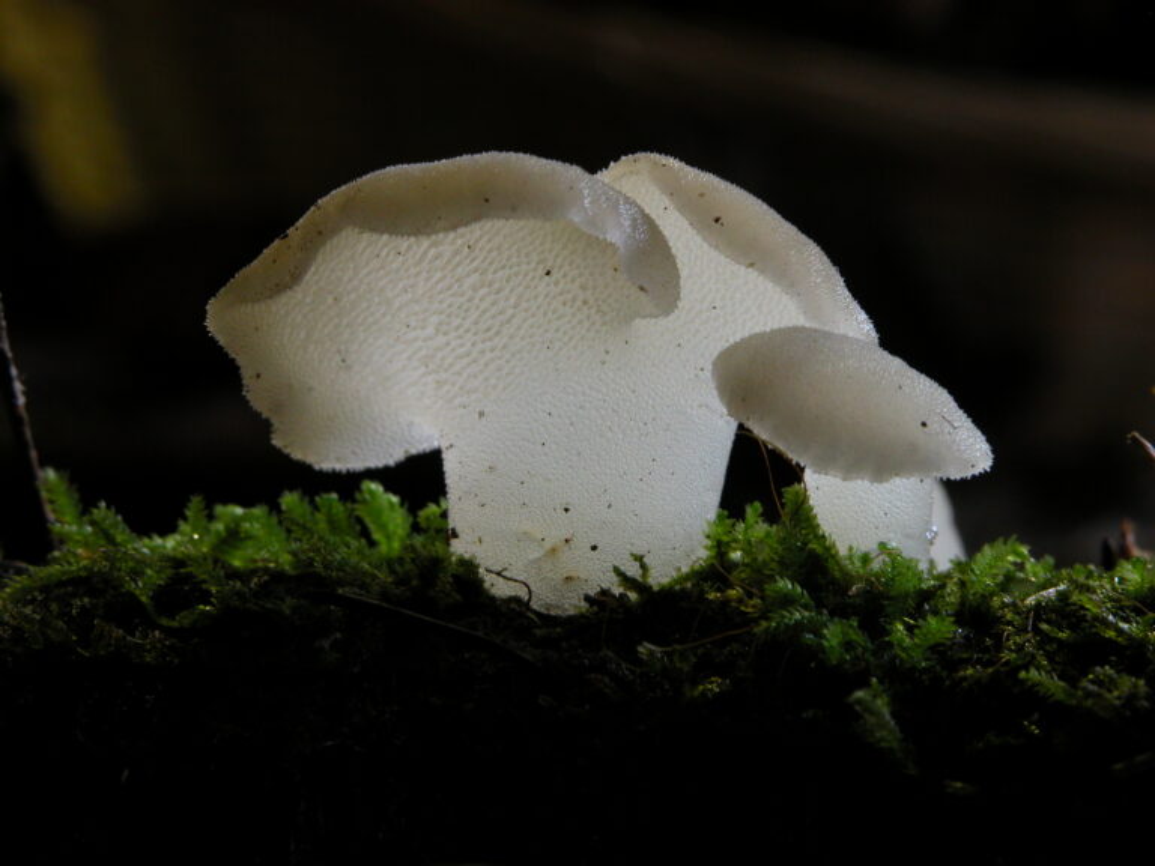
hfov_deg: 8.9
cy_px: 433
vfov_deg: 6.7
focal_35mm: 223
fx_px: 7441
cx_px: 578
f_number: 7.3
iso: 212
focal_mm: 56.7
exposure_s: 1/3.6
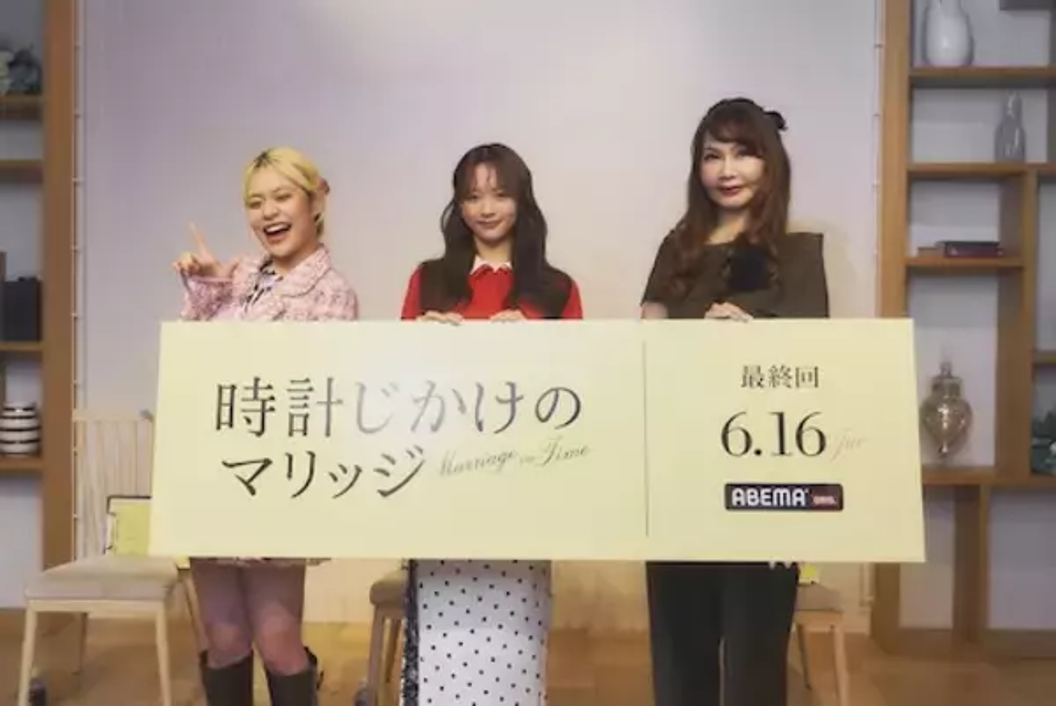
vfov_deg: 36.9
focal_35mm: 36
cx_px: 528
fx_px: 1057
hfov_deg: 53.1
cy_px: 353
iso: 200
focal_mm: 36
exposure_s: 1/160
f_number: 4.5
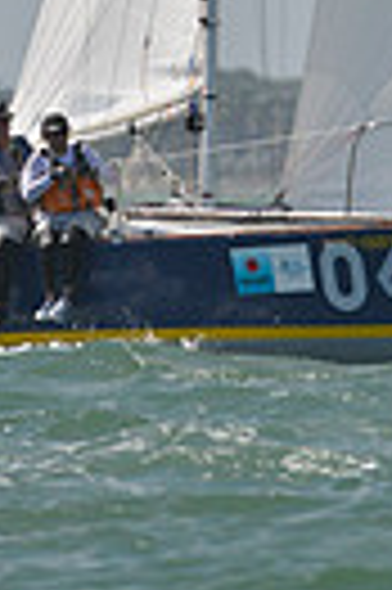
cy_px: -518
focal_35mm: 1774
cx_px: 390
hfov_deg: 0.8
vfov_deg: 1.2
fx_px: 29050
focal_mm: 400
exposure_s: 1/2000
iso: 280
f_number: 6.3
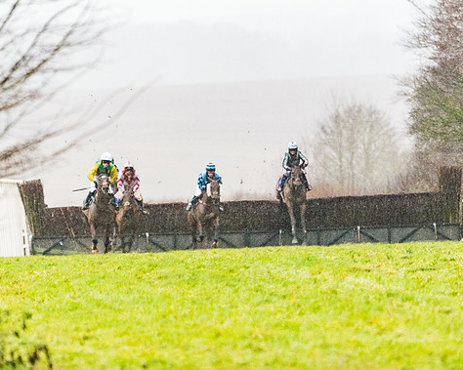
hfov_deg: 3.9
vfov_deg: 3.2
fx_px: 6727
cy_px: 175
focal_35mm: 491
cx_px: 197
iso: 1600
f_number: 2.8
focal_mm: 200
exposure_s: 1/1250
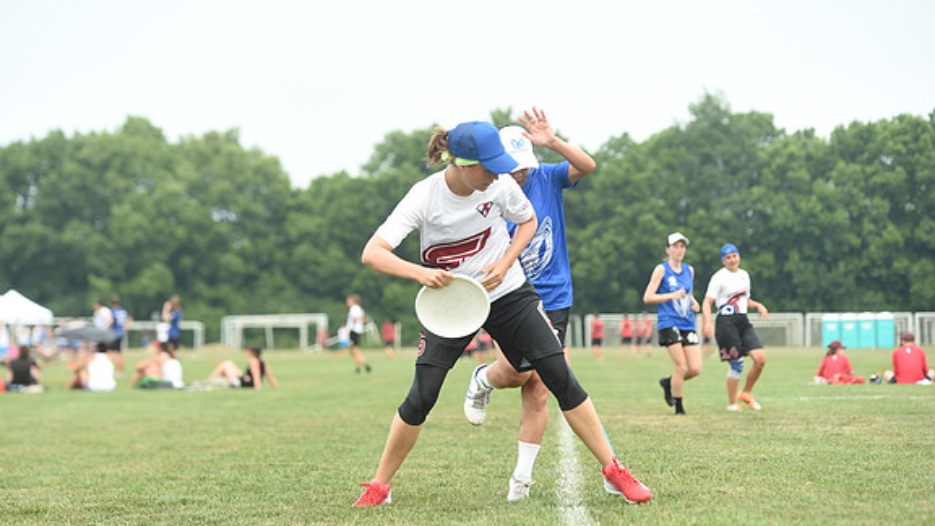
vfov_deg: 8.9
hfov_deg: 15.7
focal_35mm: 137
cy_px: 306
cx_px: 469
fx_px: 3397
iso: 200
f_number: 4
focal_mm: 130
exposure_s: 1/400
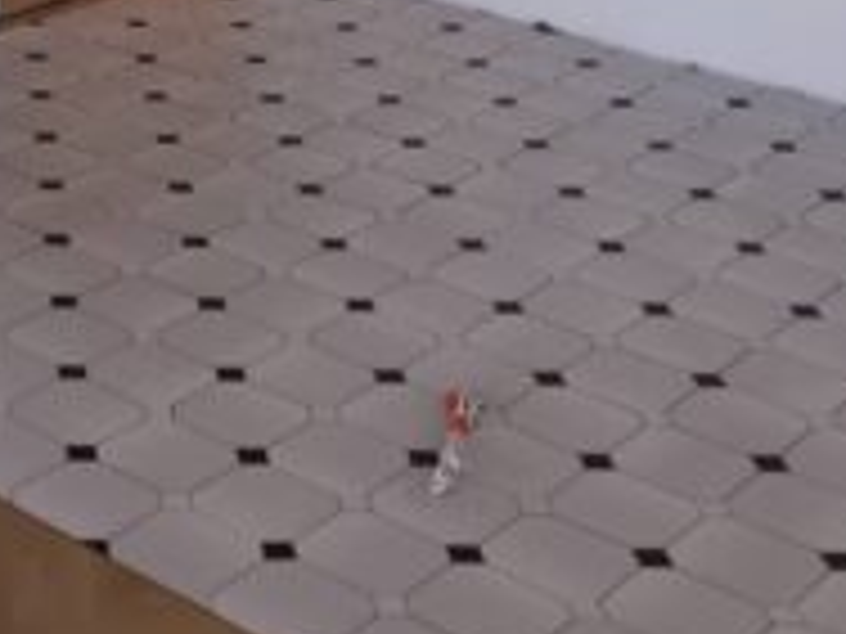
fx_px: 2126
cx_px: -94
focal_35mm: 87
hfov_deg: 21.3
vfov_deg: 15.2
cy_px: -423
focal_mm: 2.35
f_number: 2.2
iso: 80
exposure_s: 1/60
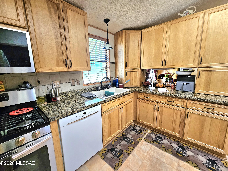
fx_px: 86
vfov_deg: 89.9
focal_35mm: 13
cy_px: 86
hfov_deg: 106.2
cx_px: 114
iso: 160
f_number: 2.2
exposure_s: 1/60.2
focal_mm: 2.2
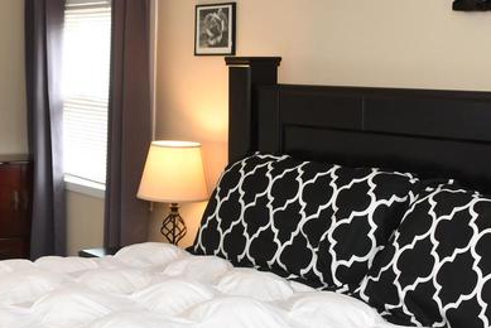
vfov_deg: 19.2
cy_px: 148
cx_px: 91
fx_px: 969
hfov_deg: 27.8
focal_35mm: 71
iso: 400
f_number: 4
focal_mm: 18
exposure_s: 1/60
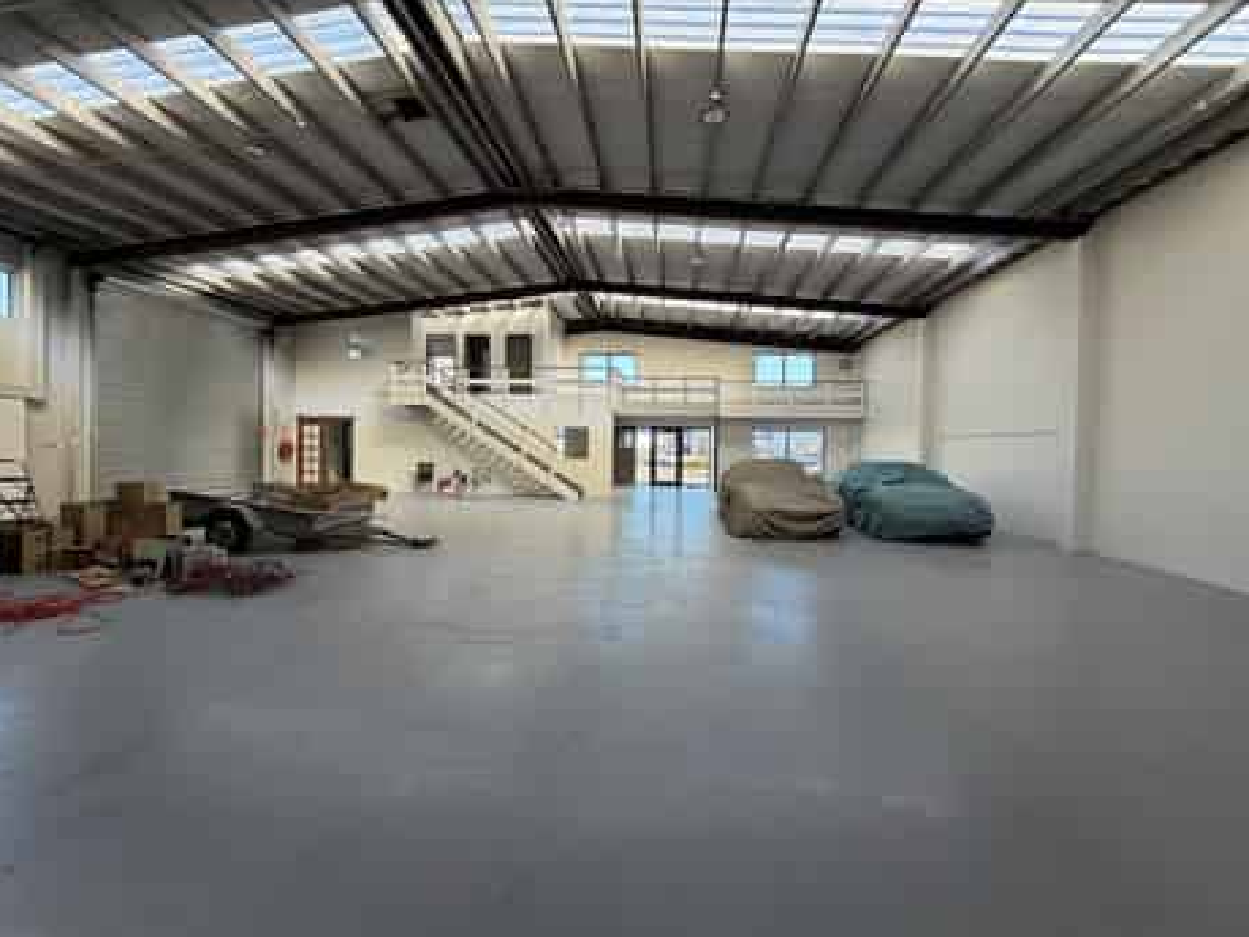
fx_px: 541
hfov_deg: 98.2
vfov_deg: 81.7
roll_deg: +0.1
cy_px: 449
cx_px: 618
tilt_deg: -0.4
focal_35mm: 15
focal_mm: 2.22
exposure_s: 1/126
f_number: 2.2
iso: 50
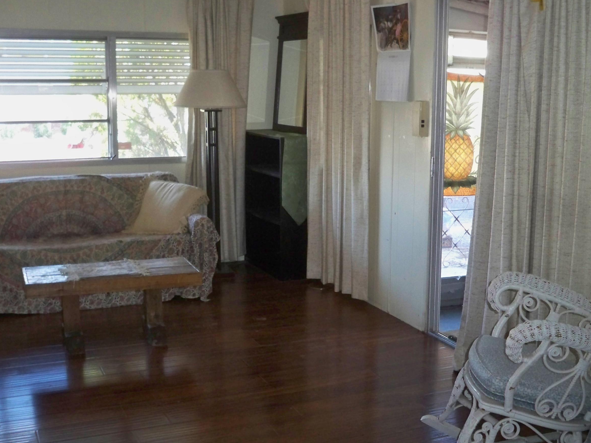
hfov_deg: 42.0
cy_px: 263
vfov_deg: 32.1
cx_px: 338
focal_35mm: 45
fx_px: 768
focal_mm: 6.3
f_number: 3.1
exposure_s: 1/60
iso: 320
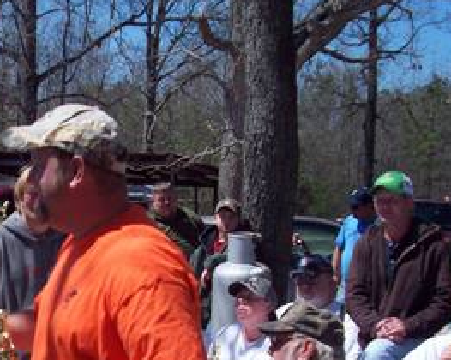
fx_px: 1174
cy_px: 350
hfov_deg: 21.2
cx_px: 29
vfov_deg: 17.1
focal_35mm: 88
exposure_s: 1/392
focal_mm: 6.2
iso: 80
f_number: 5.6
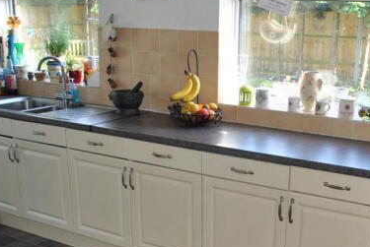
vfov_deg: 28.2
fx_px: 484
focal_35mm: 47
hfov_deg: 41.3
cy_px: 192
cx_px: 246
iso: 200
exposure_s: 1/60
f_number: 3.5
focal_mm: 18
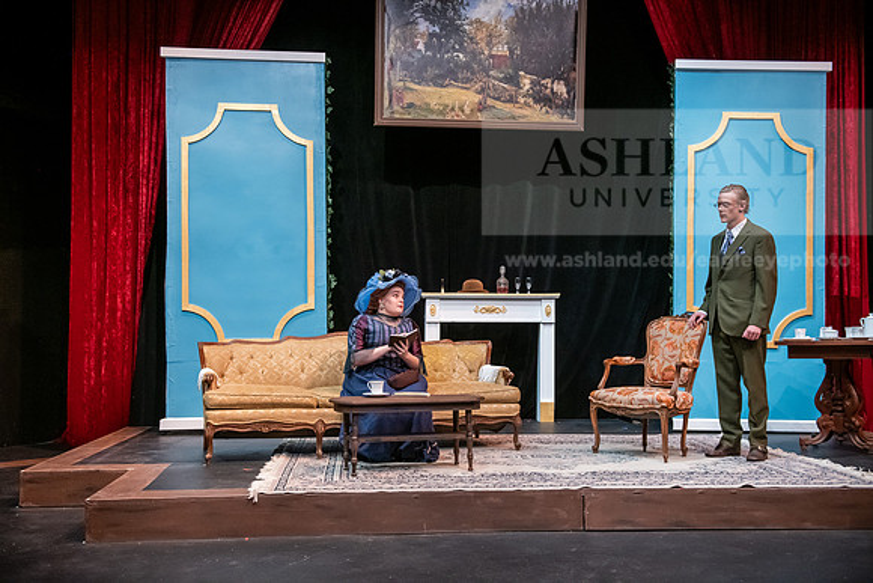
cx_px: 436
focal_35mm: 38
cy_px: 292
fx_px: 922
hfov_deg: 50.7
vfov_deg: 35.1
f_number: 3.2
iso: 3200
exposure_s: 1/200
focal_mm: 38
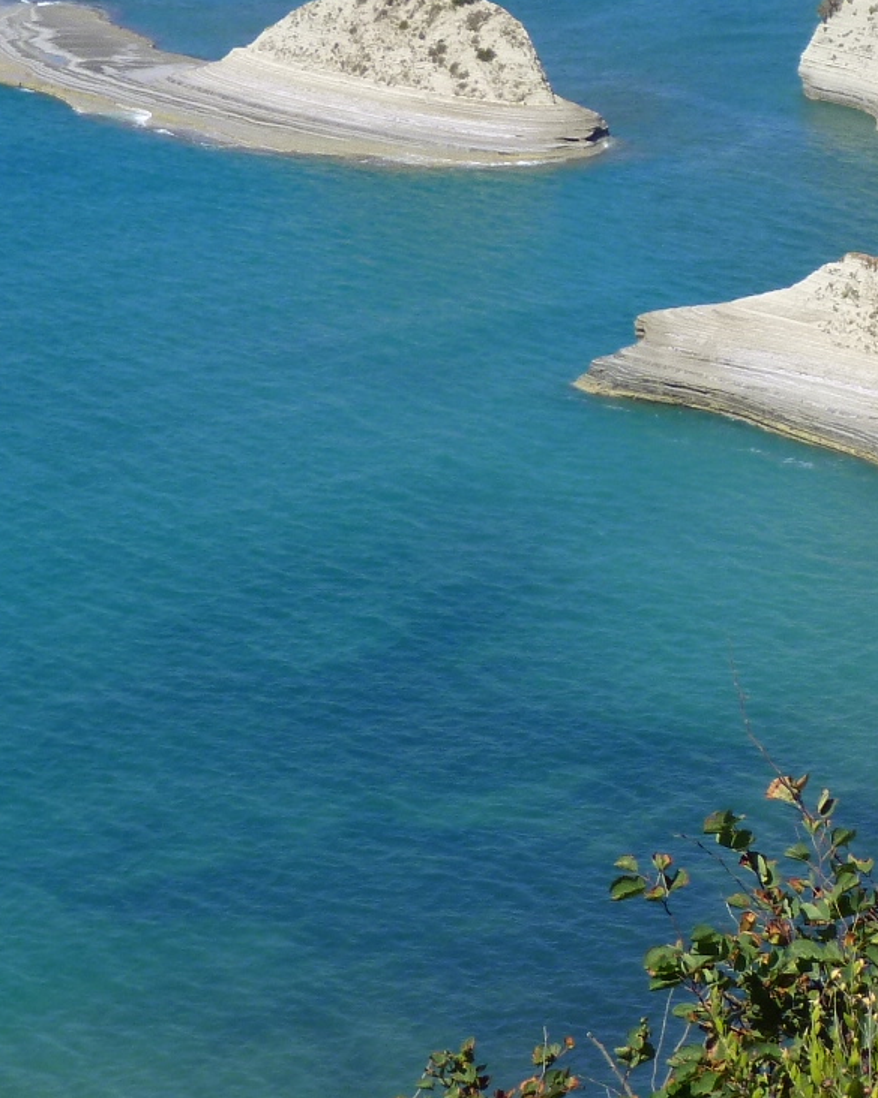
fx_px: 3994
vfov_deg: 15.5
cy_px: 173
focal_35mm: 123
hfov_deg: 12.1
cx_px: 1250
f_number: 3.9
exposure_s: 1/800
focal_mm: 8
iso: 100
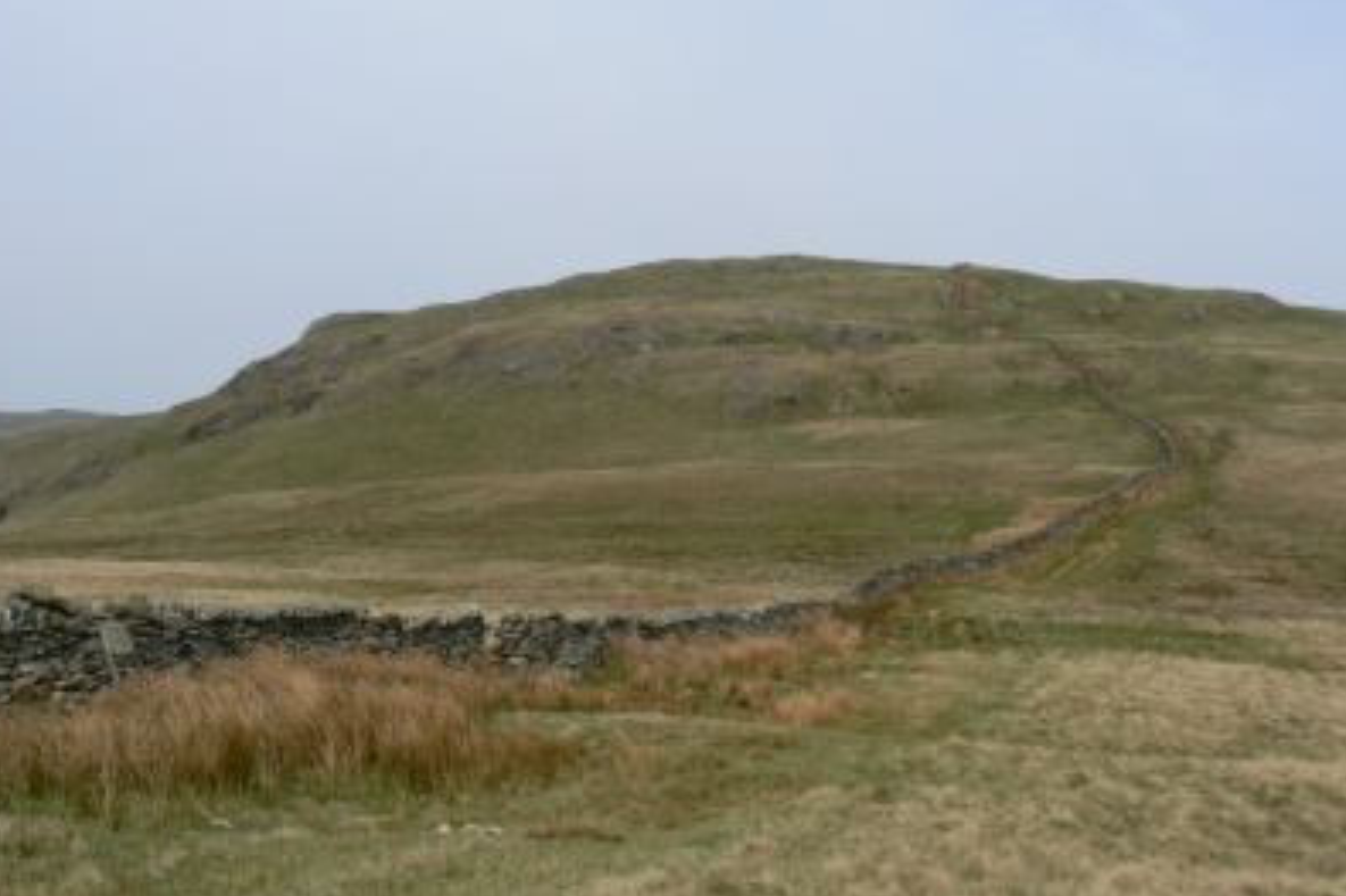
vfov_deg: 32.6
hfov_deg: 47.4
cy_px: 480
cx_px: 692
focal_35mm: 41
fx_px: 1532
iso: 80
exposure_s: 1/500
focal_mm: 6
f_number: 7.1
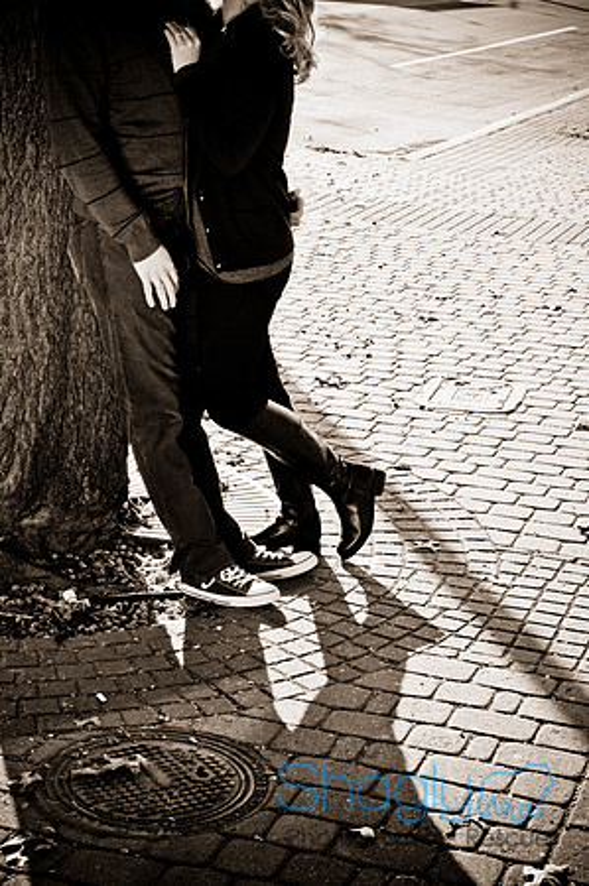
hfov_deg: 18.1
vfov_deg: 27.0
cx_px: 294
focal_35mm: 75
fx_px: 1845
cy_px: 443
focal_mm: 50
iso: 200
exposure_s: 1/250
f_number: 9
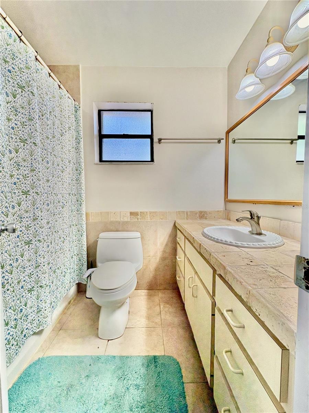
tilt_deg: -4.5
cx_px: 154
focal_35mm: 14
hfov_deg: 85.7
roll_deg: -0.1
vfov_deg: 102.1
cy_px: 206
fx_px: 167
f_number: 2.2
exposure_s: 1/120
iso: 125
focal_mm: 2.22
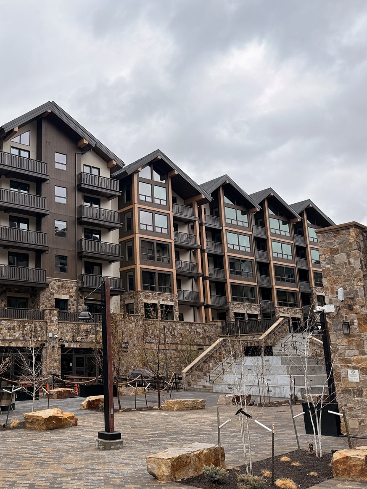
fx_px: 466
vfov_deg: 55.3
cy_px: 249
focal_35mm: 33
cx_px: 50
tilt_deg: +13.8
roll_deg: -0.4
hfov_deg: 40.3
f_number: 1.78
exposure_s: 1/3425
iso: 80
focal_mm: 6.76
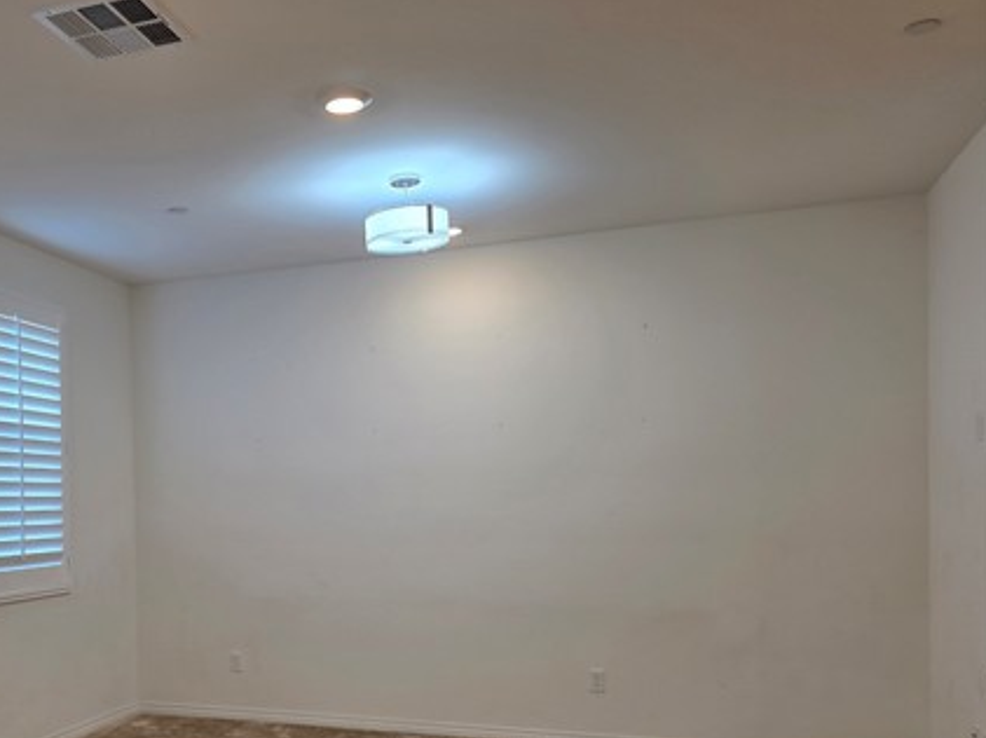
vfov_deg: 40.0
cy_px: 511
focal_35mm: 35
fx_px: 996
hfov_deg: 50.5
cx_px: 248
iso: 80
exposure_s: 1/120
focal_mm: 6.3
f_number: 1.7
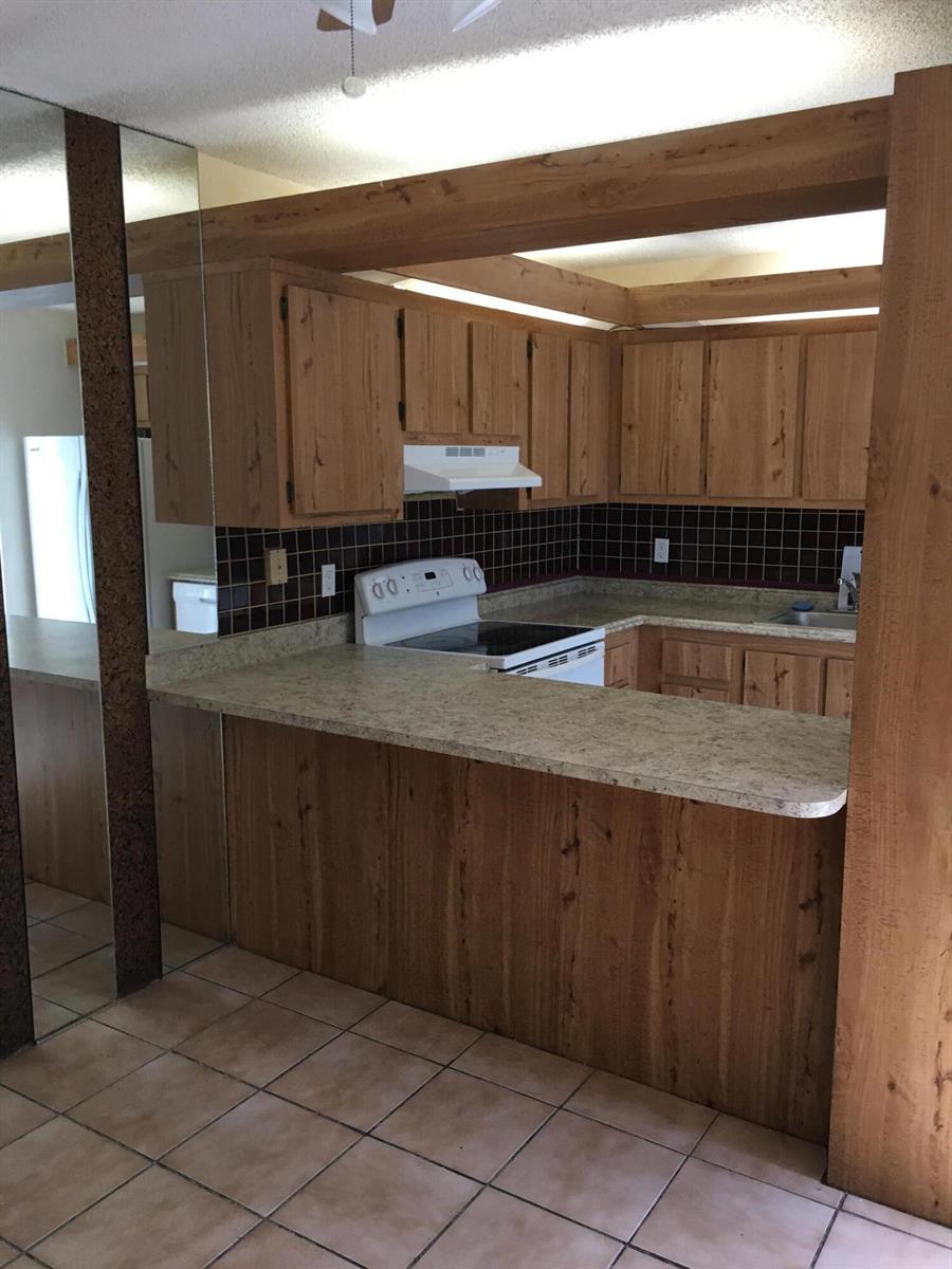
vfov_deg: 61.7
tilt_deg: -8.4
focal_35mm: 29
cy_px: 634
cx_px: 476
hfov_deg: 48.2
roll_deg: -1.3
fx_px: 1063
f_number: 2.2
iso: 40
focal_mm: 4.15
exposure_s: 1/30
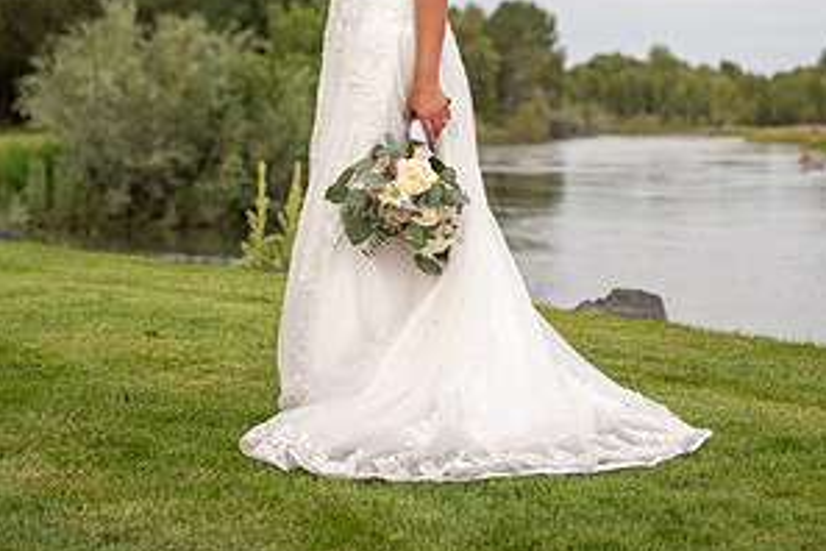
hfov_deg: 19.3
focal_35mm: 106
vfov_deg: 12.8
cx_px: 414
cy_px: 11
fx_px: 2432
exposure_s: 1/640
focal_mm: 70
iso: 500
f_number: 4.5
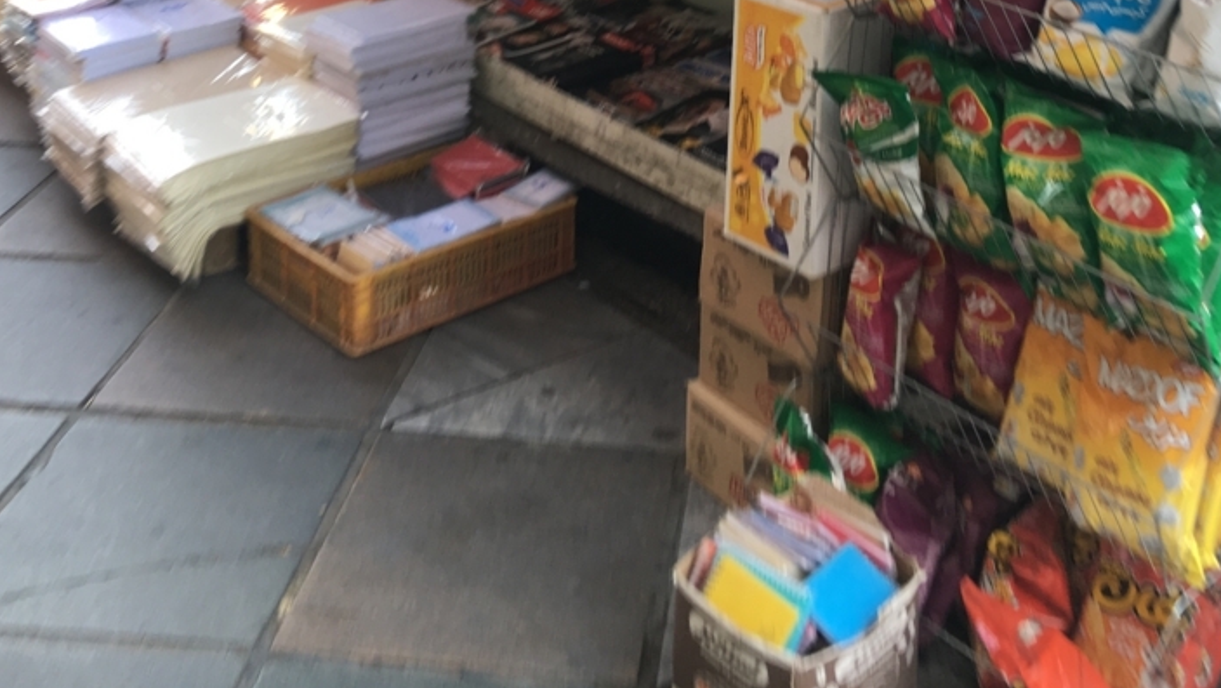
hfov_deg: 44.6
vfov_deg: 23.2
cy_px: -196
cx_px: 615
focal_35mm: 46
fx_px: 1490
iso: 25
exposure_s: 1/60
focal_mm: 4.15
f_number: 2.2
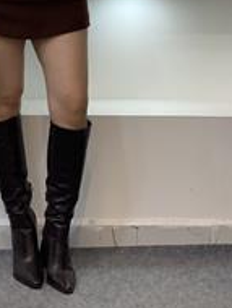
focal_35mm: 113
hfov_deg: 13.0
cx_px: 26
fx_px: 1008
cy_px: 4
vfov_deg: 17.0
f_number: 2
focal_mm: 6
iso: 64
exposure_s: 1/100
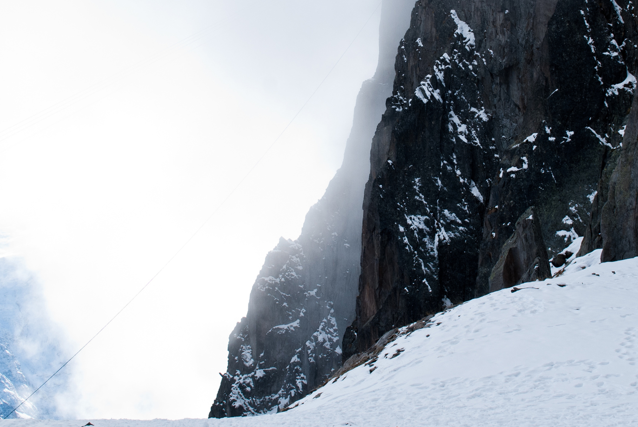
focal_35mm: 82
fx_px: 1455
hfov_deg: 24.7
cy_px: 114
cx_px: 391
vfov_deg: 16.6
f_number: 9
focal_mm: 30
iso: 200
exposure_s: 1/250
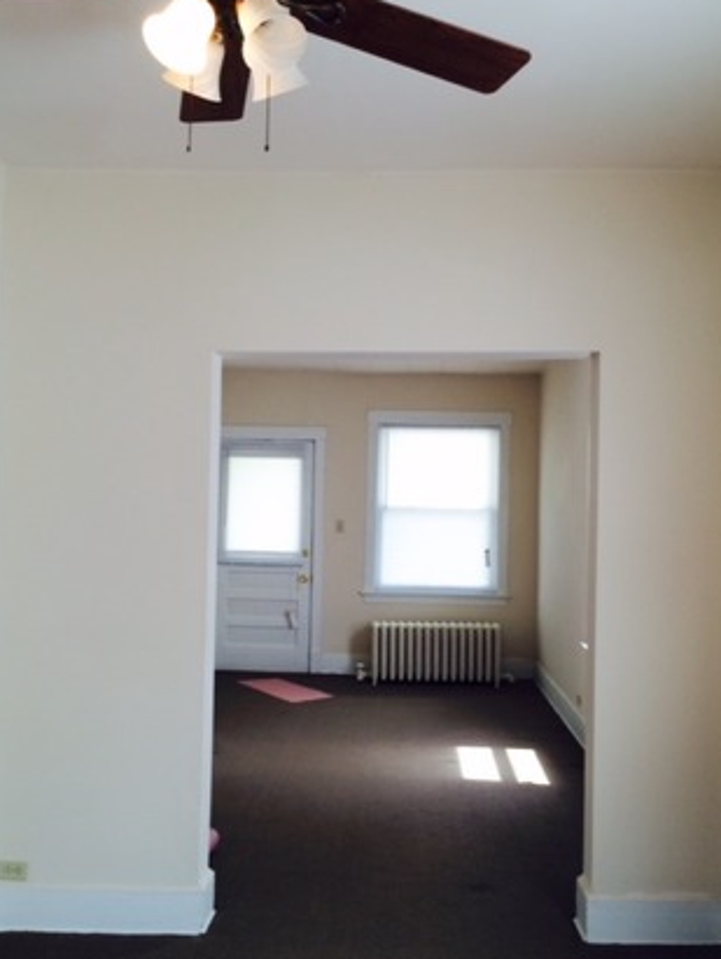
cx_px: 373
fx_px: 970
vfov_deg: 52.6
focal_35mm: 35
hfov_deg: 40.8
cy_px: 490
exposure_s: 1/30
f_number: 2.2
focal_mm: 4.12
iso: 40
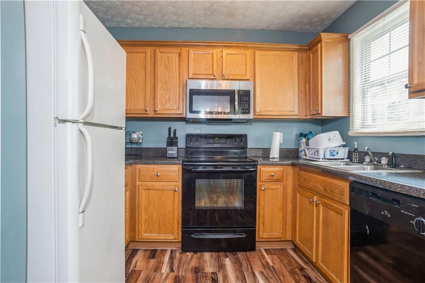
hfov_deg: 81.2
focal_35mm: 21
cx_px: 212
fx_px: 248
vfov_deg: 59.5
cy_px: 142
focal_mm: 21
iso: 200
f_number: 8
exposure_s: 2.5
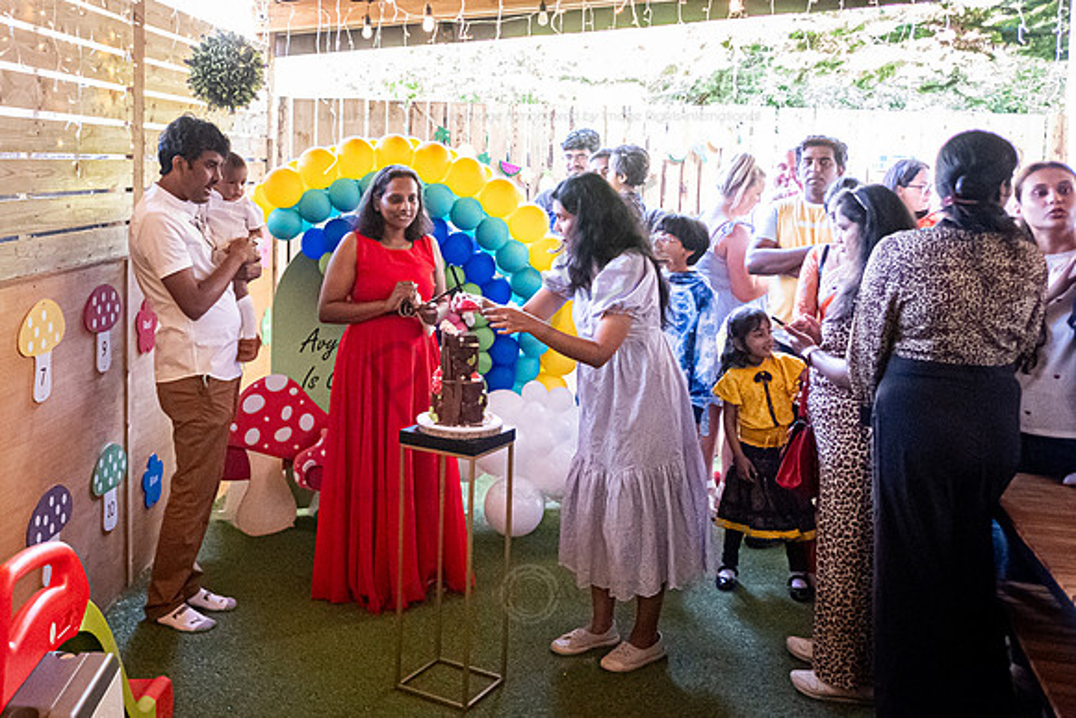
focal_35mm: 36
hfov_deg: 52.3
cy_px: 250
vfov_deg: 36.6
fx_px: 1074
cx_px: 365
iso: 5000
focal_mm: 18
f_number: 2.2
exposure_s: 1/250
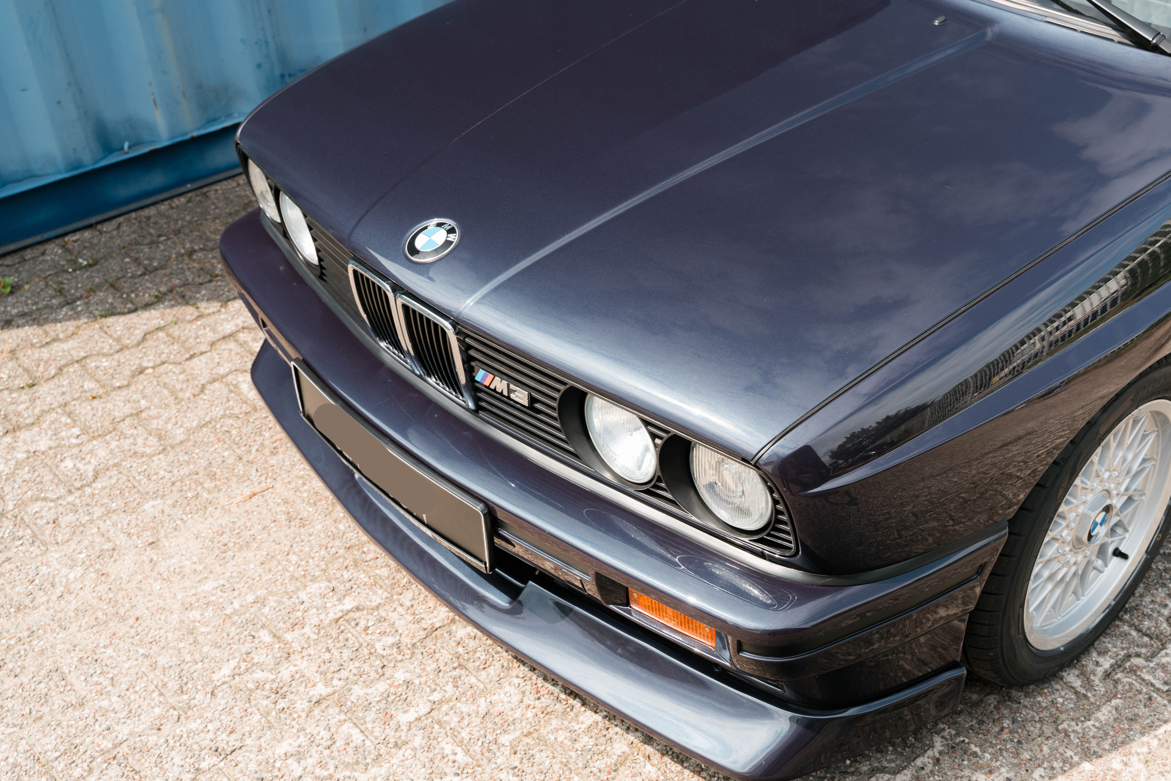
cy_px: 406
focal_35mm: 41
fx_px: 1329
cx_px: 678
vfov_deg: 32.7
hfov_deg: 47.4
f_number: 5.6
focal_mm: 33.7
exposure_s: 1/125
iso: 100
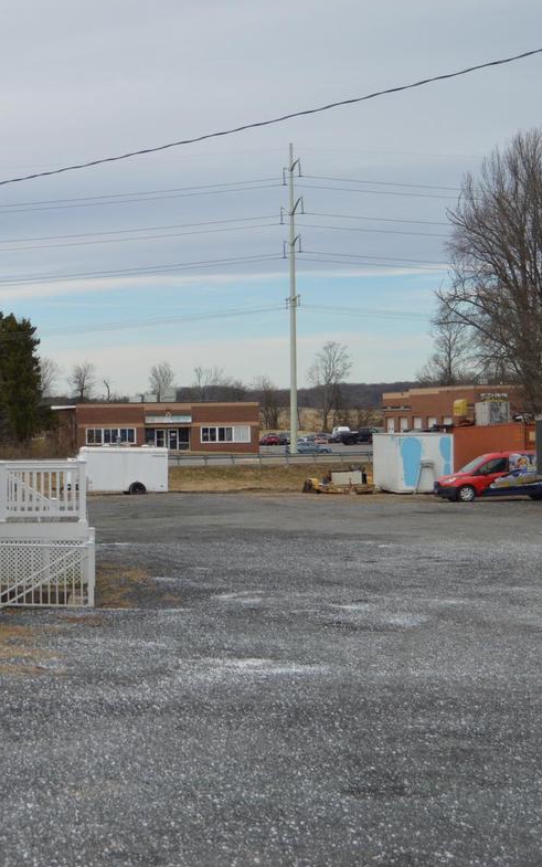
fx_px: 1323
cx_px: -74
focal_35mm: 56
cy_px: 418
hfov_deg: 21.8
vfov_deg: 36.3
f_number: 3.5
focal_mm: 20
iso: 100
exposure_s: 1/800
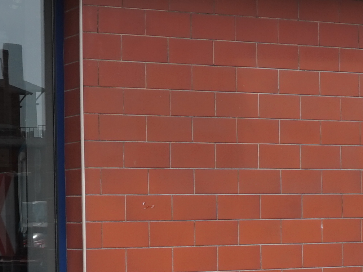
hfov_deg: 15.8
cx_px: 190
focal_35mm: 125
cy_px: 267
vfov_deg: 11.7
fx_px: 1311
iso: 100
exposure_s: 1/160
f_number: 10
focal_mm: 16
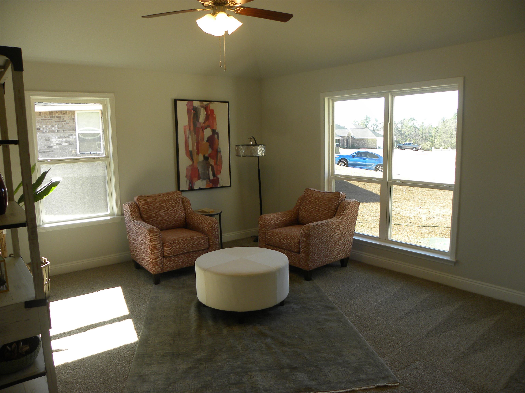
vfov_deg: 53.1
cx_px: 262
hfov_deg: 67.3
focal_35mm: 26
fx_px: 394
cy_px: 196
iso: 64
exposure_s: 1/76
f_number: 2.8
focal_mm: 4.6
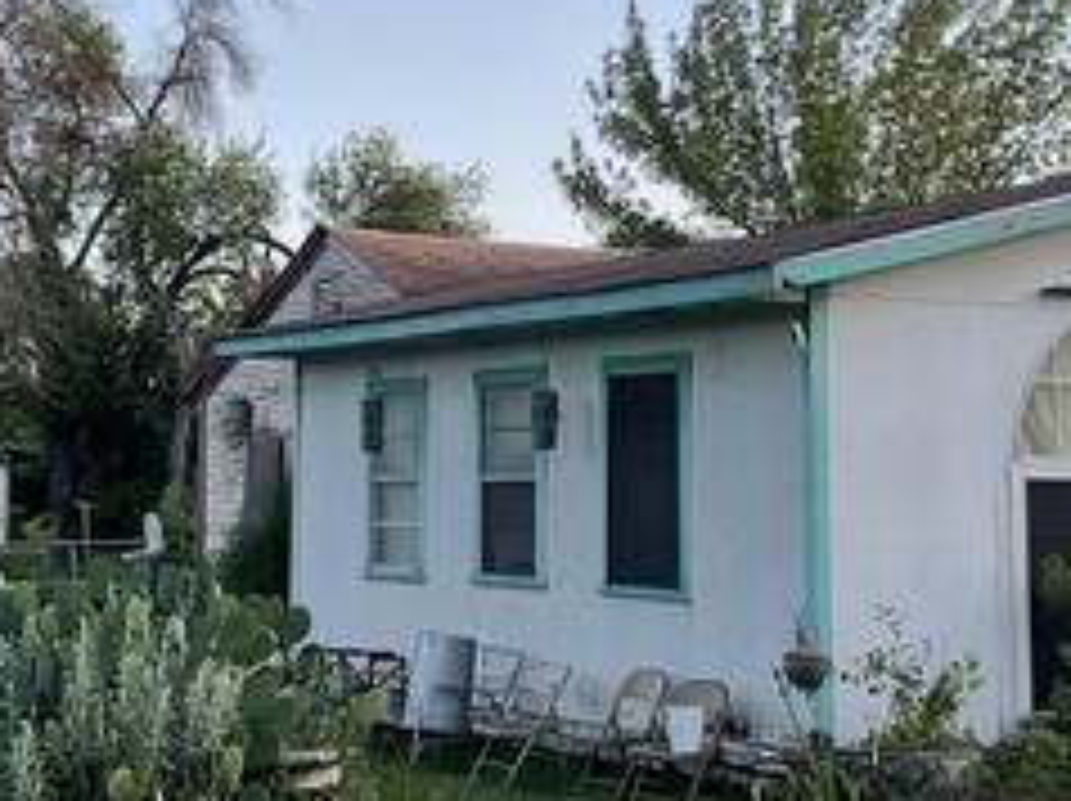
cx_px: 459
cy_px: 194
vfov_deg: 18.7
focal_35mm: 78
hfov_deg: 25.0
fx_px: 2411
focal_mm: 3
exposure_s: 1/322
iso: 16
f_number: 1.8
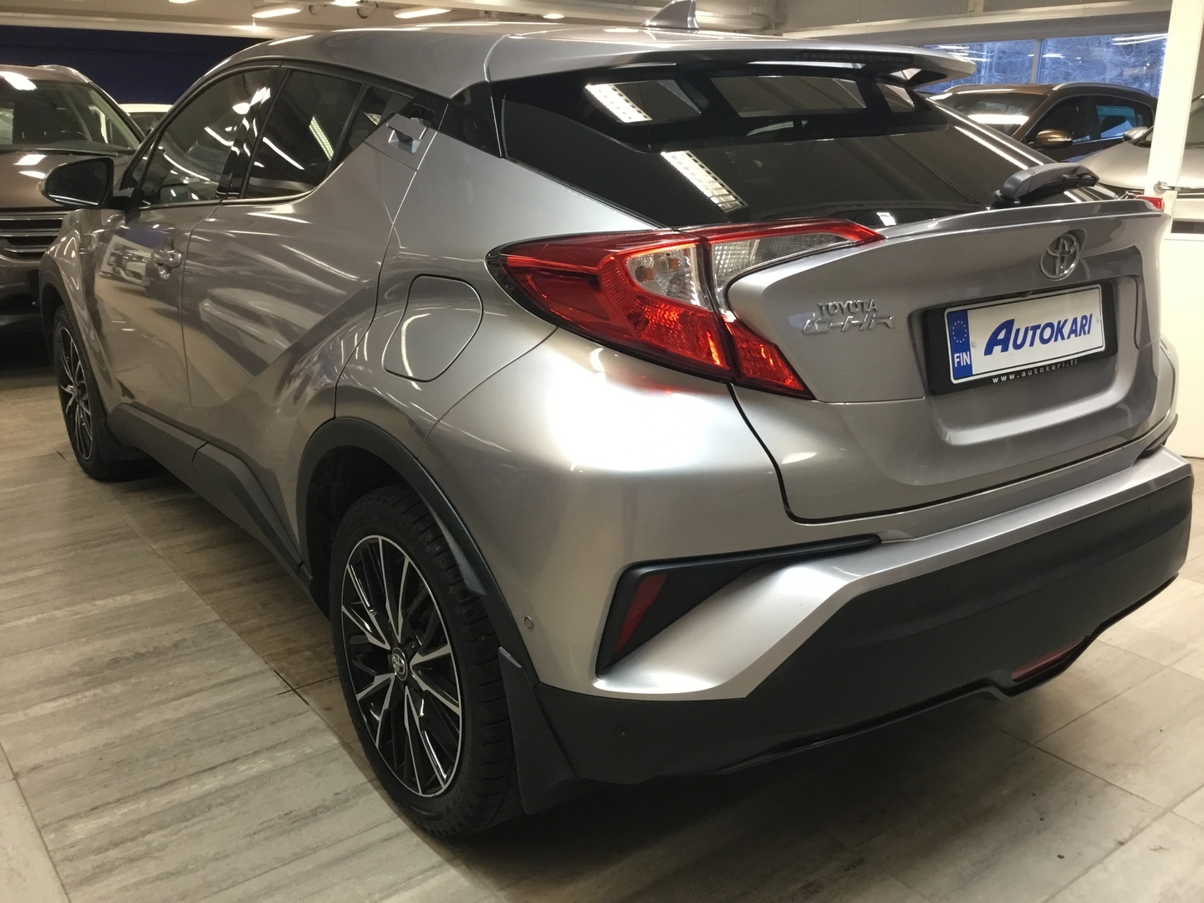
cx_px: 602
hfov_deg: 58.4
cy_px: 452
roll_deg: +0.0
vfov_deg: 45.4
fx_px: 1078
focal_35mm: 31
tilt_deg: -17.0
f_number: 2.4
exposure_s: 1/30
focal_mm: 3.3
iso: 100
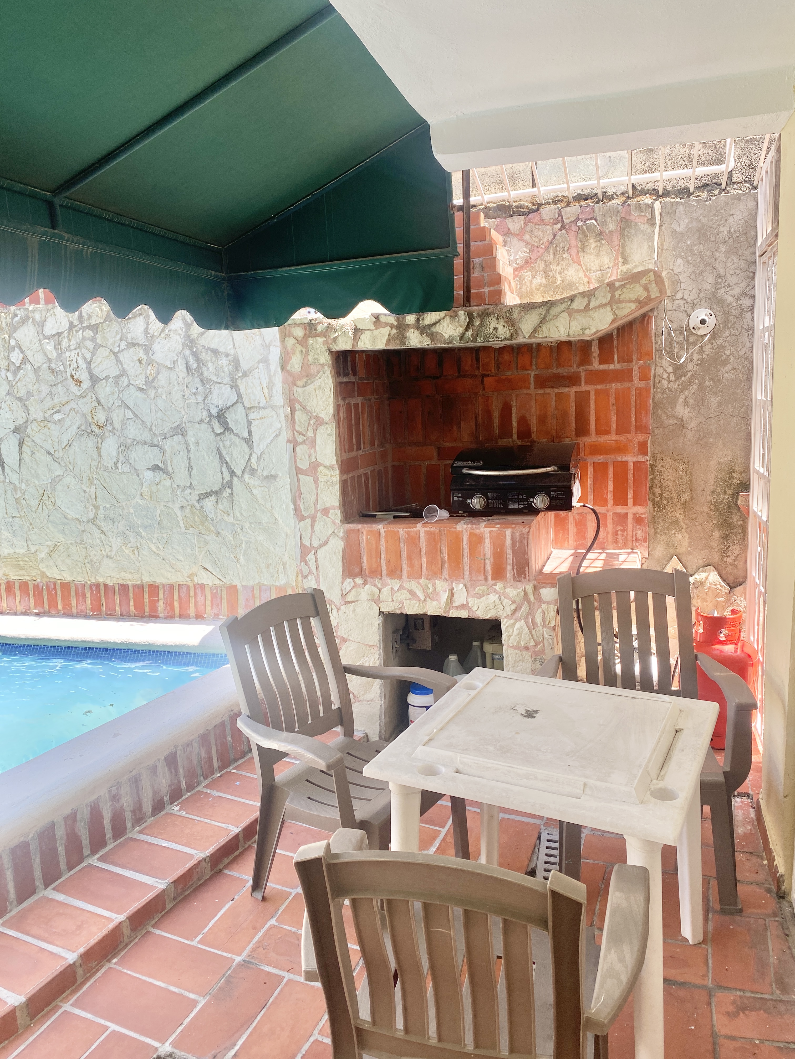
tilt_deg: -8.5
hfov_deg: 53.1
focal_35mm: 26
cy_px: 530
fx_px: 796
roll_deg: +3.2
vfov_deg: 67.3
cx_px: 398
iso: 32
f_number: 1.8
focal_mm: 4.25
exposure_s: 1/415
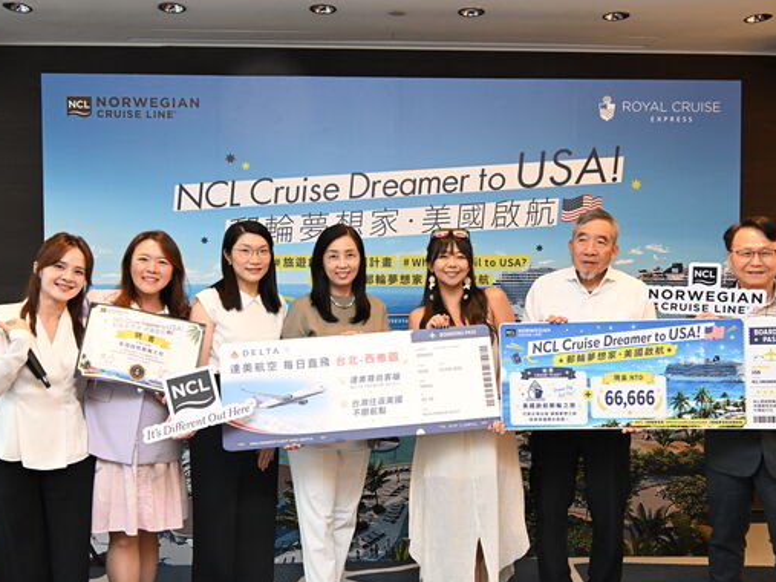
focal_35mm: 33
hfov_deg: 55.0
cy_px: 305
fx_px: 746
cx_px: 390
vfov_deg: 42.6
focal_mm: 19.5
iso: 1600
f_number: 6.3
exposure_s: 1/50
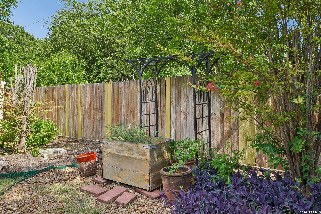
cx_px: 160
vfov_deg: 46.4
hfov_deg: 65.5
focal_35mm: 28
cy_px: 107
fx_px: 250
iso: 100
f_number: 8
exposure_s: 1/50
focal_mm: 28
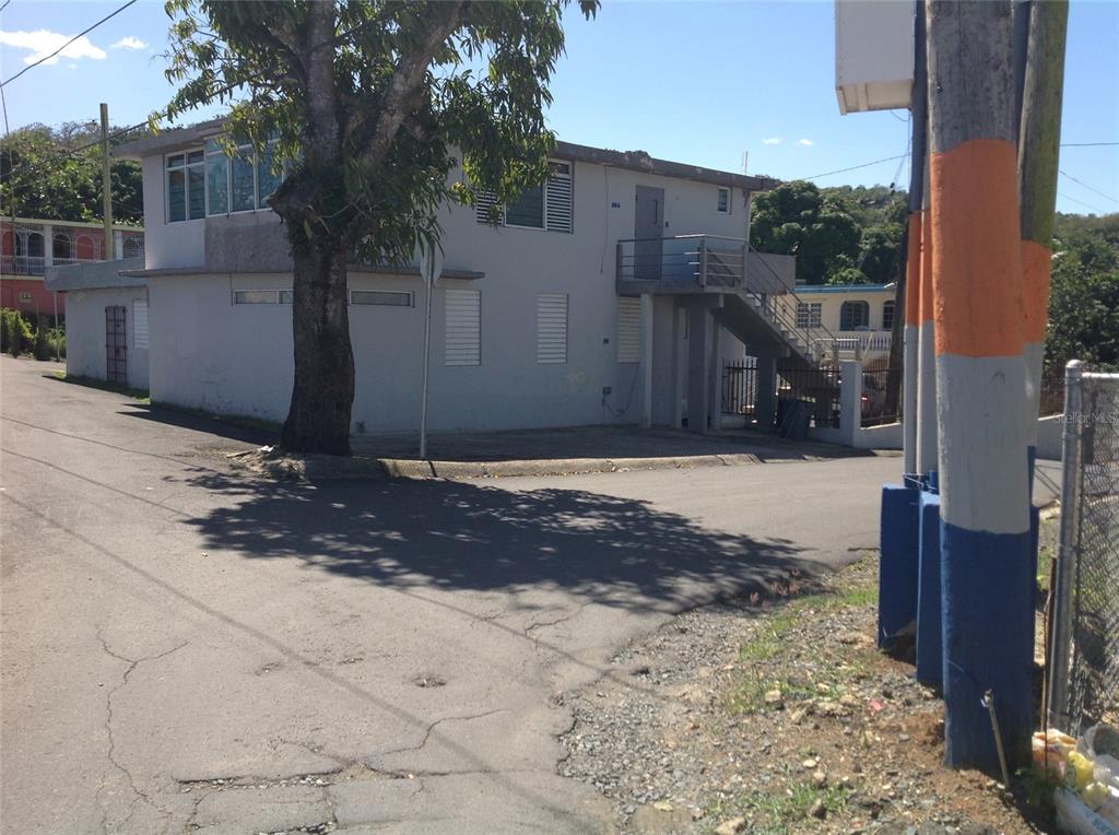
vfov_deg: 40.6
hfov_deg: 52.7
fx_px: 1129
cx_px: 560
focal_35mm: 35
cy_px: 418
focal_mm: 4.28
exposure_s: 1/1163
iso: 50
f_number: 2.4
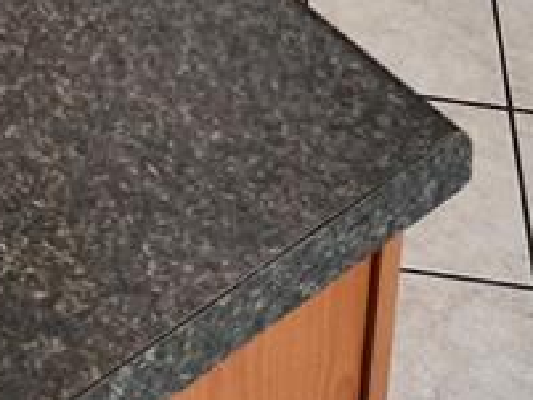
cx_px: 172
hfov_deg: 22.1
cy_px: -583
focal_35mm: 88
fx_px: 1356
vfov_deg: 12.7
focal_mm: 6.4
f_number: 1.8
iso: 800
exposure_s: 1/120
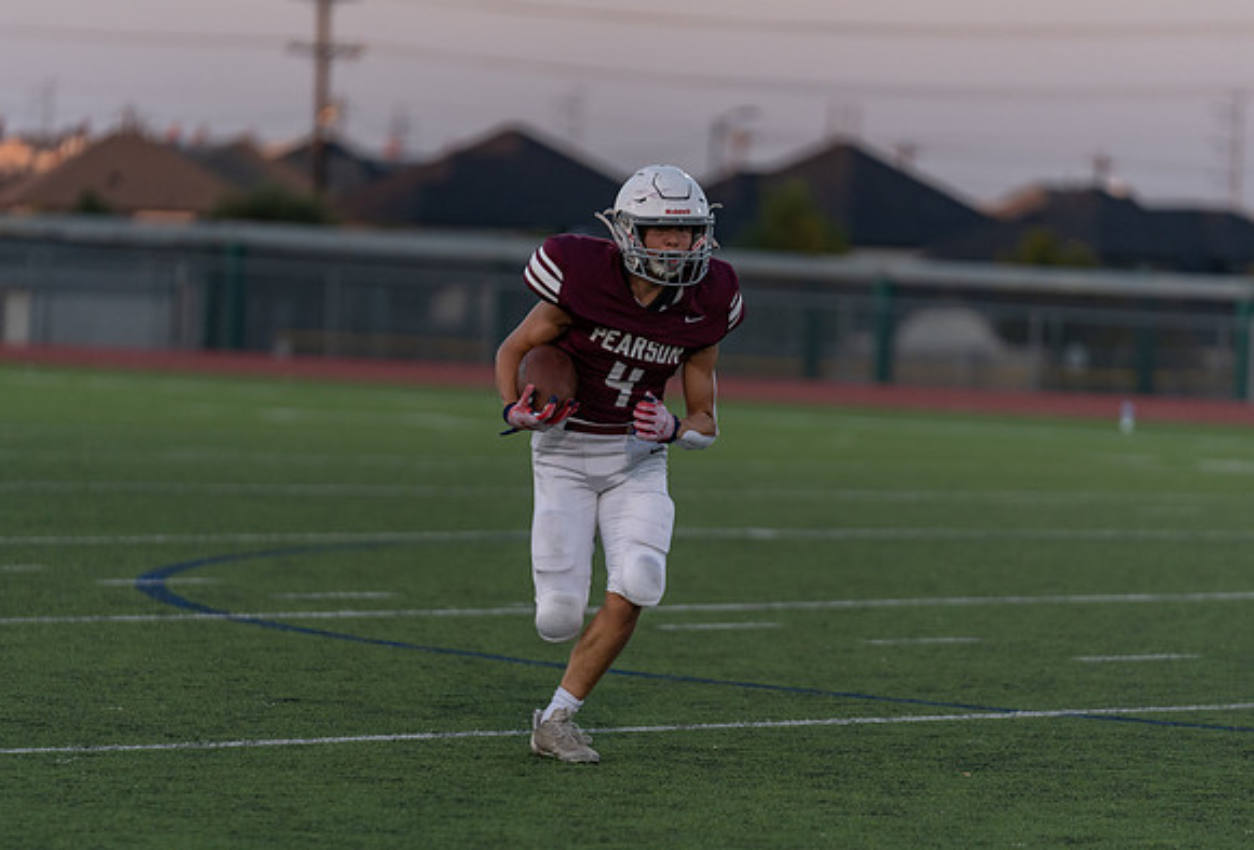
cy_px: 473
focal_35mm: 228
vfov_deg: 6.1
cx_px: 607
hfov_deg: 9.0
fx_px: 7981
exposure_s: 1/1250
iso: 640
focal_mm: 200
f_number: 2.8
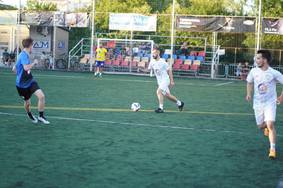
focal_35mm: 85
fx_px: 668
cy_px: 94
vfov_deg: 16.1
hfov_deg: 23.9
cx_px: 142
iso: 800
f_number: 1.8
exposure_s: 1/1600
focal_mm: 85
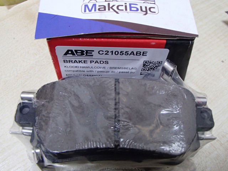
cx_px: 114
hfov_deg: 50.2
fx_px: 244
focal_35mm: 37
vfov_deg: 38.6
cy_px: 86
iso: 1000
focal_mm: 6.64
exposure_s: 1/40
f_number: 4.7
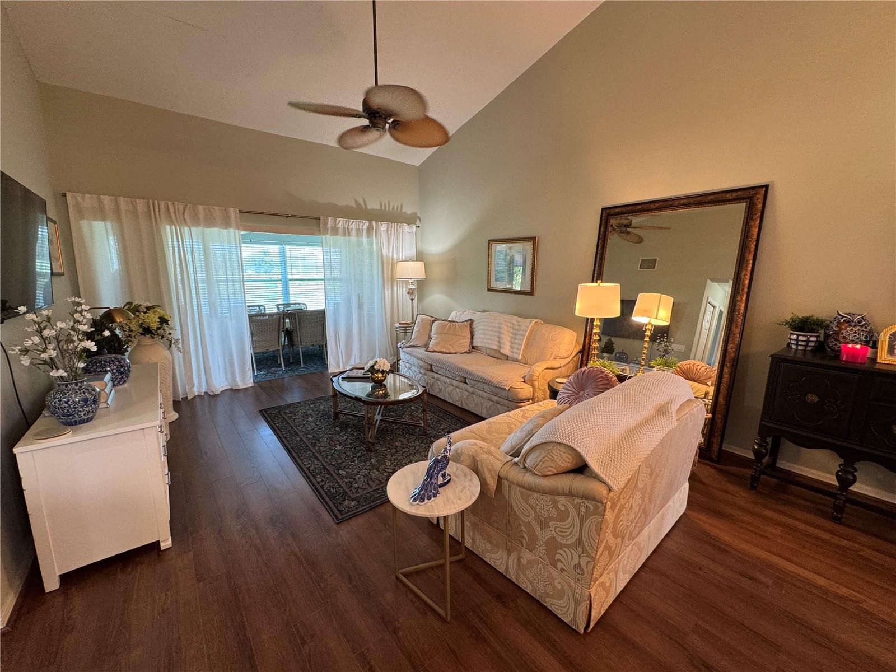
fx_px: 362
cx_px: 448
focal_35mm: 14
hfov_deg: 102.1
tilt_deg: -10.5
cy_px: 336
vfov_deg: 85.7
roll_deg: -0.4
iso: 160
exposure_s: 1/60
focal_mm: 2.22
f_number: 2.2
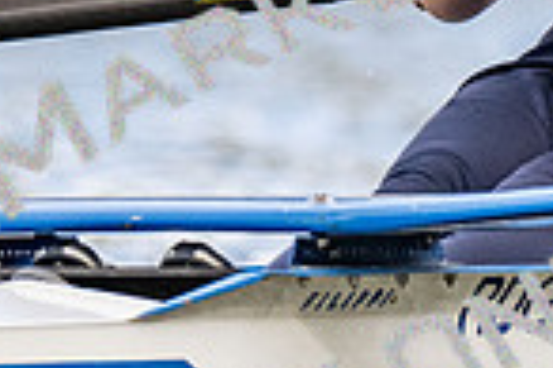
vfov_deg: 0.4
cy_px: -176
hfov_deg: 0.6
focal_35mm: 3584
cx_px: 496
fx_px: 54992
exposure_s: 1/2500
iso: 800
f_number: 4
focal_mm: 600
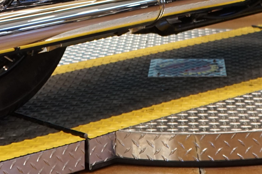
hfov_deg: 16.1
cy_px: -138
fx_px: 924
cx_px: 178
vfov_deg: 10.2
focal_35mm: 127
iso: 1250
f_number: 4
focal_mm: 33
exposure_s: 1/160
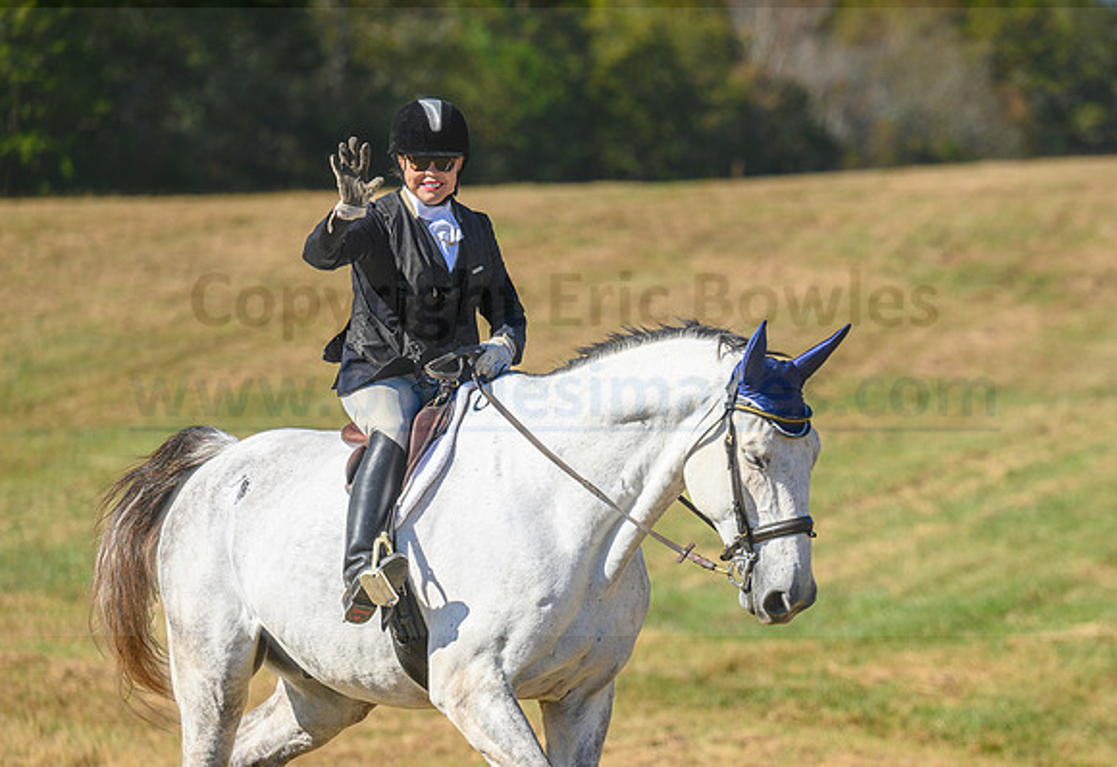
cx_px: 699
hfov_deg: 9.7
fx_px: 6609
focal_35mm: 211
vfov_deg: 6.6
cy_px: 461
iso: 100
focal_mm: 145
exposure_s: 1/800
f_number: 3.2
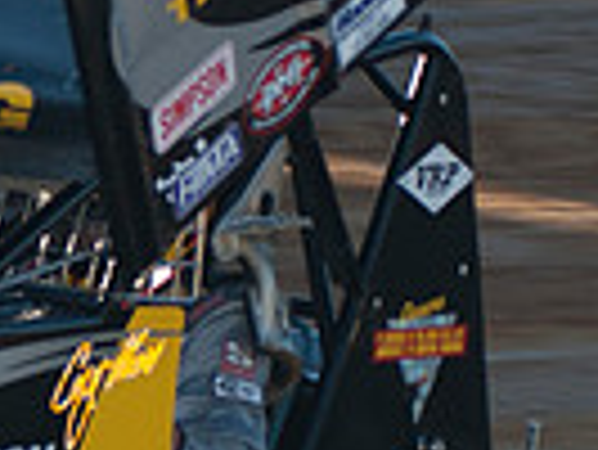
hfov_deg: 3.9
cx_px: -319
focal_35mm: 503
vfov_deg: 3.0
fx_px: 8697
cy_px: 216
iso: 100
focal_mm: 80
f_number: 4
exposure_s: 1/500
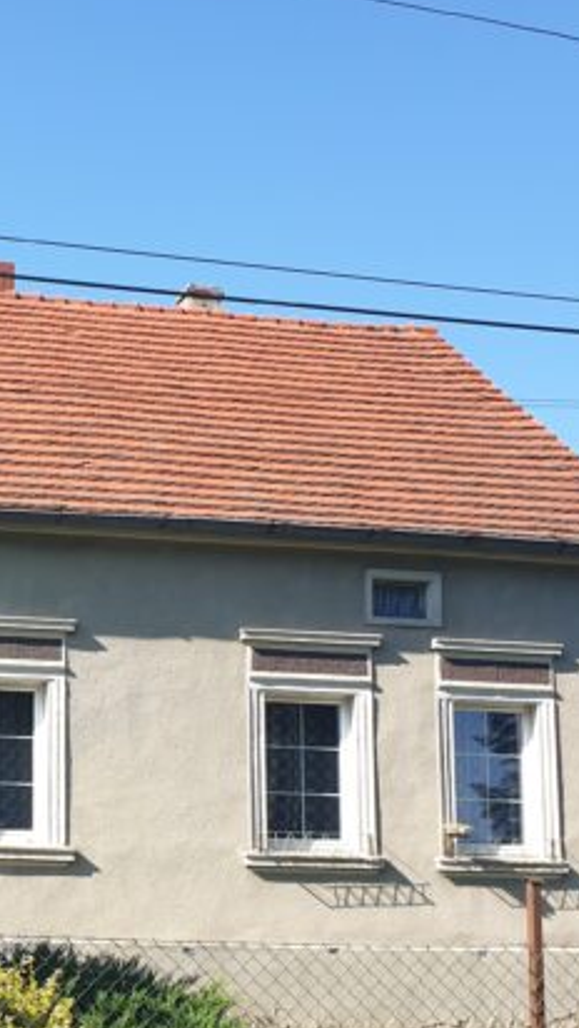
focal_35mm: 55
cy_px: 709
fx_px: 1500
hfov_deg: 20.5
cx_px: -105
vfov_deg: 37.3
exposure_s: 1/580
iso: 50
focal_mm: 4.3
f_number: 2.4
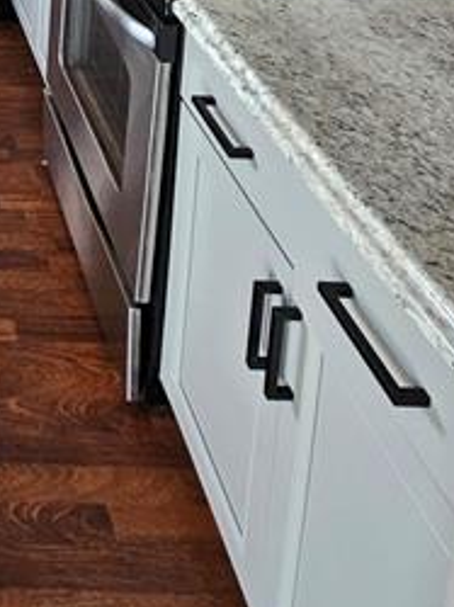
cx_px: -175
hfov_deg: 27.9
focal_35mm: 40
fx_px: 701
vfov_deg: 30.9
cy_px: -255
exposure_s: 1/60
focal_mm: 2.2
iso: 200
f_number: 2.2
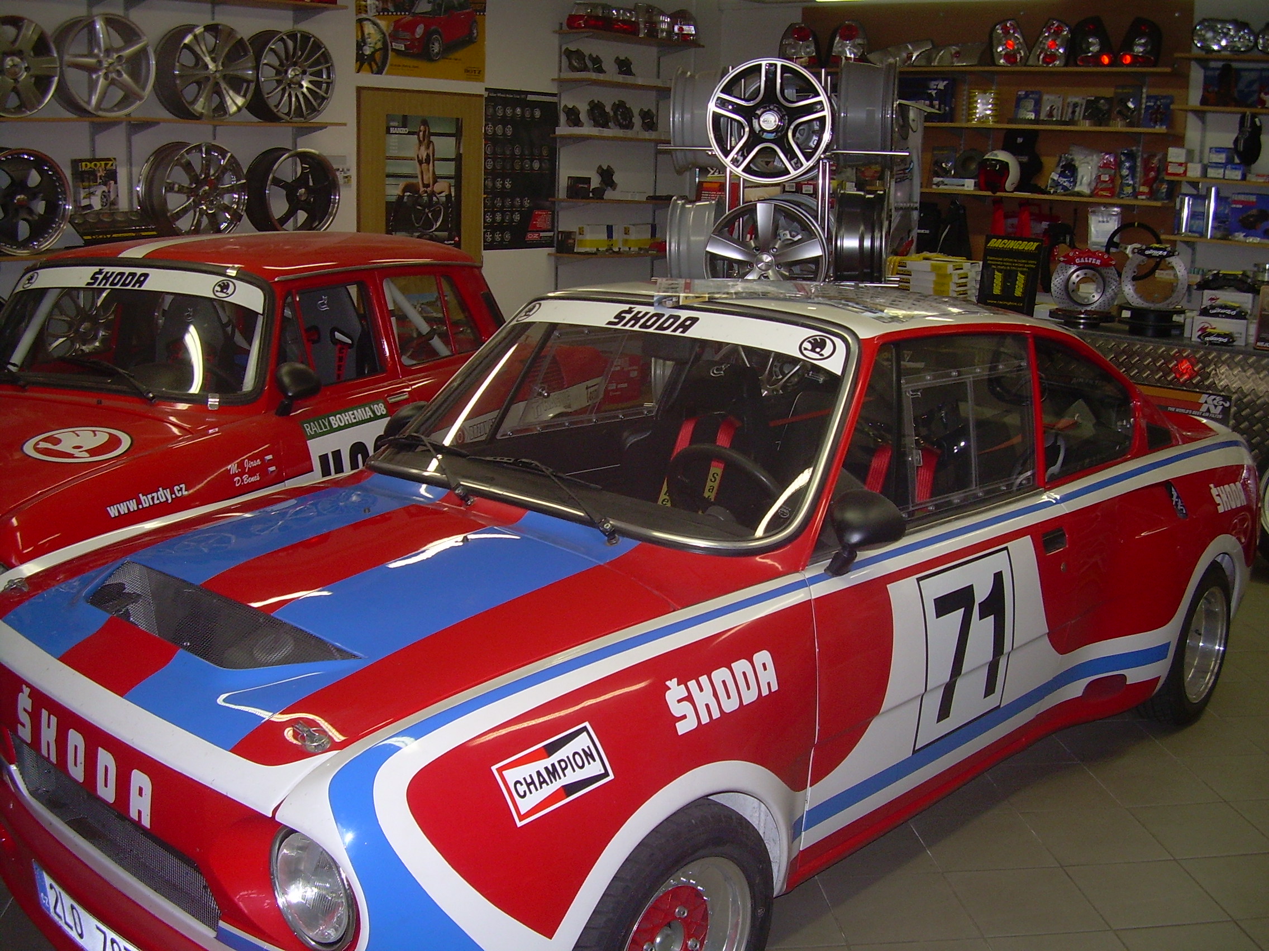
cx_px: 634
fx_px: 1393
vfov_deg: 37.7
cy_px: 476
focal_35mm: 38
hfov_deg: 49.0
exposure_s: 1/60
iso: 92
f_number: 2.8
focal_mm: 6.3
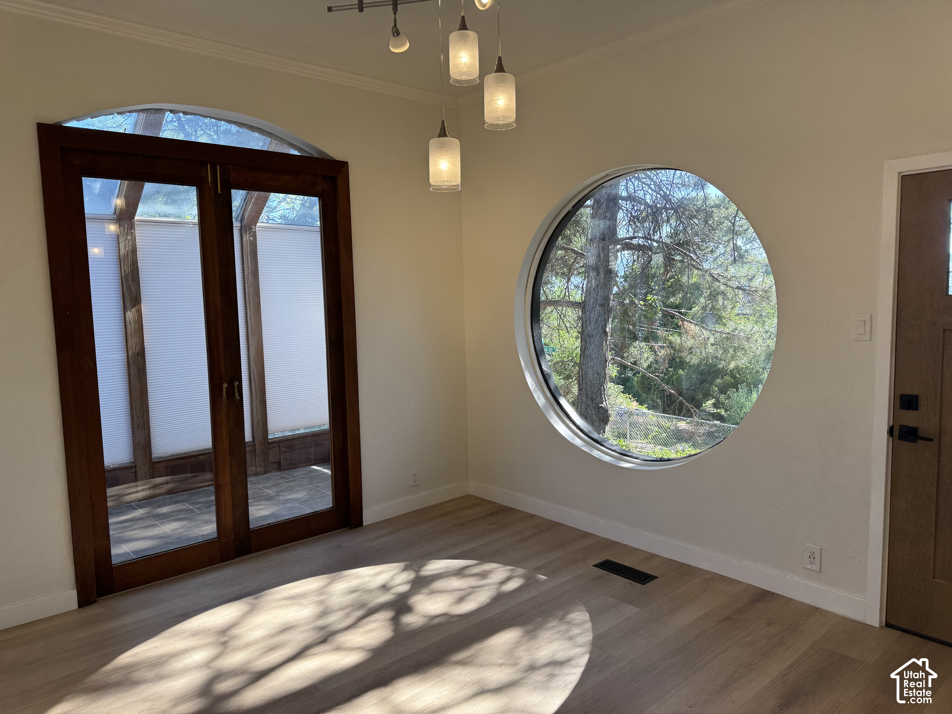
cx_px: 476
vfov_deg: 56.8
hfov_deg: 71.6
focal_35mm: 24
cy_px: 357
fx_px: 660
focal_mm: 6.76
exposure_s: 1/184
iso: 64
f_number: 1.78
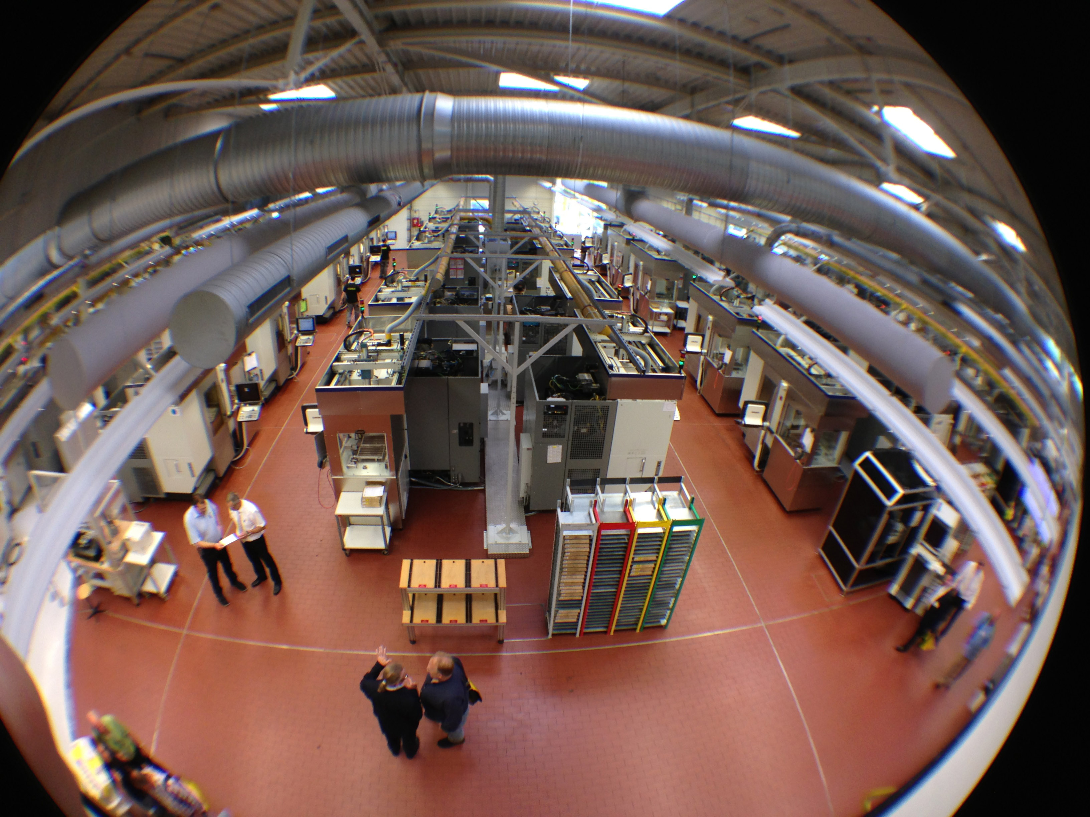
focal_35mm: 33
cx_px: 545
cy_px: 408
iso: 64
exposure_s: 1/40
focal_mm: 4.13
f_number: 2.4
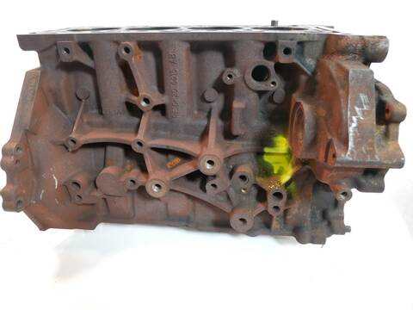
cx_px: 206
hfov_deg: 71.6
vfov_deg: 56.8
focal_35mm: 24
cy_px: 155
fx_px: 286
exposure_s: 1/60
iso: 1000
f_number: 3.5
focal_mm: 12
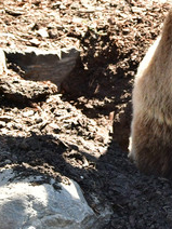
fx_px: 4240
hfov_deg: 2.3
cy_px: 37
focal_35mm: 640
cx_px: 243
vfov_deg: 3.1
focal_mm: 110
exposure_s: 1/2500
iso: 1000
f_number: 3.5
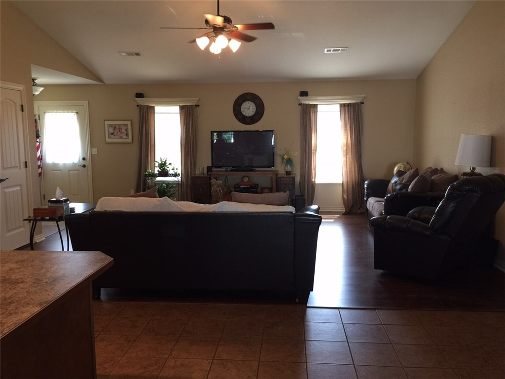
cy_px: 190
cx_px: 252
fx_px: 423
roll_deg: +0.0
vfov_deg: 48.2
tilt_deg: -7.6
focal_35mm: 29
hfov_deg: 61.7
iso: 40
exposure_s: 1/15
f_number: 2.2
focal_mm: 4.15
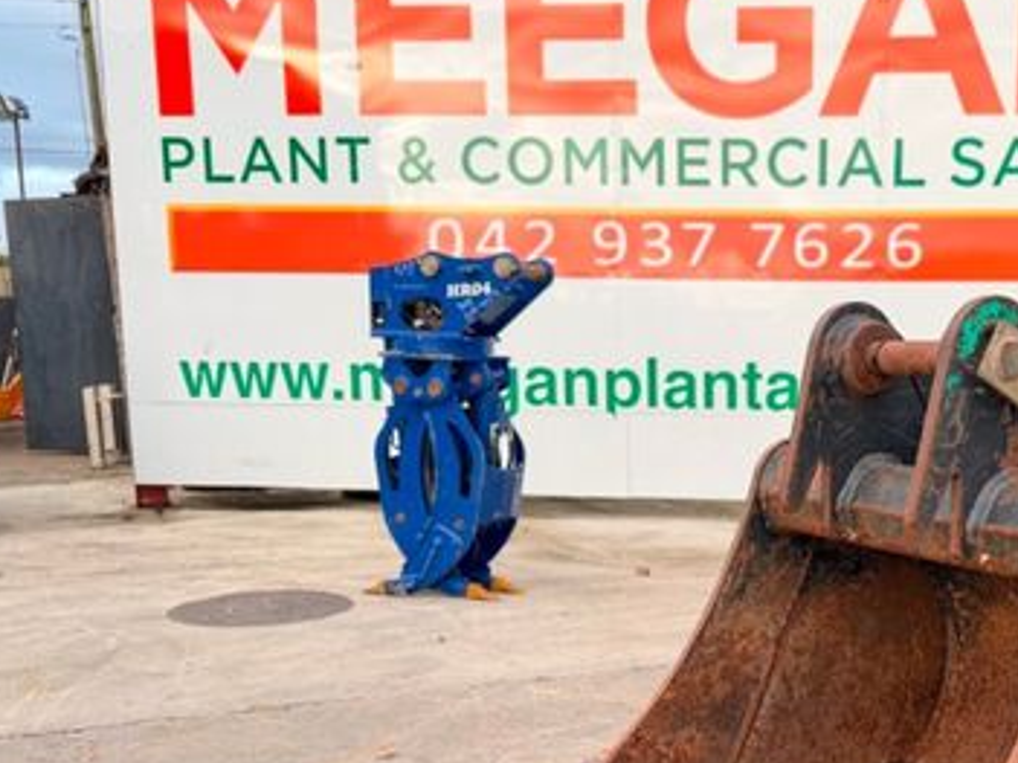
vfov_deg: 34.5
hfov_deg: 43.8
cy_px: 563
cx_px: 800
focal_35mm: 41
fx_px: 1205
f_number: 1.78
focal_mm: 6.76
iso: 100
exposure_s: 1/423
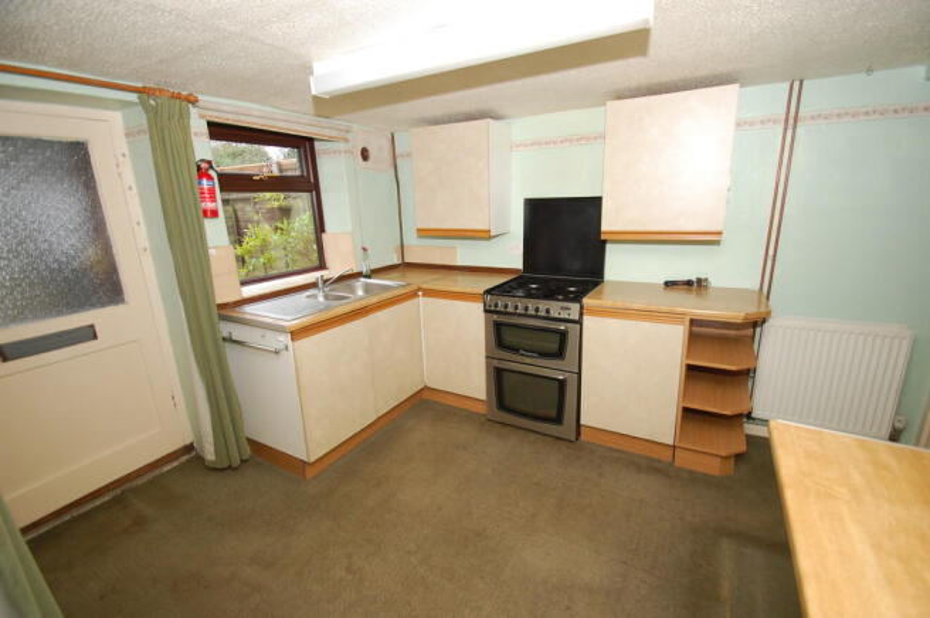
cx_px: 465
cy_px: 309
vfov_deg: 77.2
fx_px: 387
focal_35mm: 15
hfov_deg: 100.4
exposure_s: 1/60
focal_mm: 10
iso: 400
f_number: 4
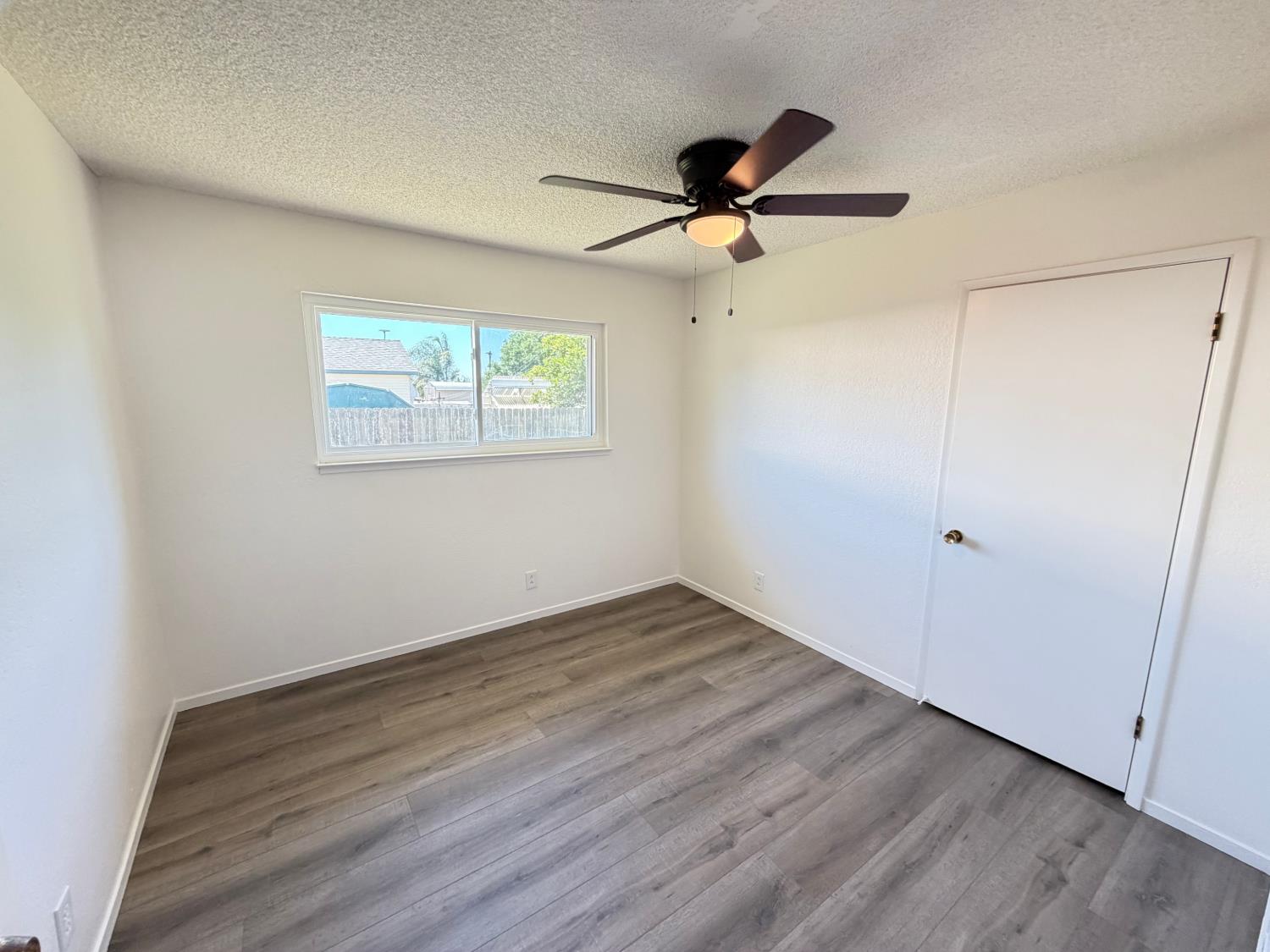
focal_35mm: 14
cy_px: 476
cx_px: 635
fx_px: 514
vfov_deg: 85.7
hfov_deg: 102.1
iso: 250
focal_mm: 2.22
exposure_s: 1/60
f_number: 2.2
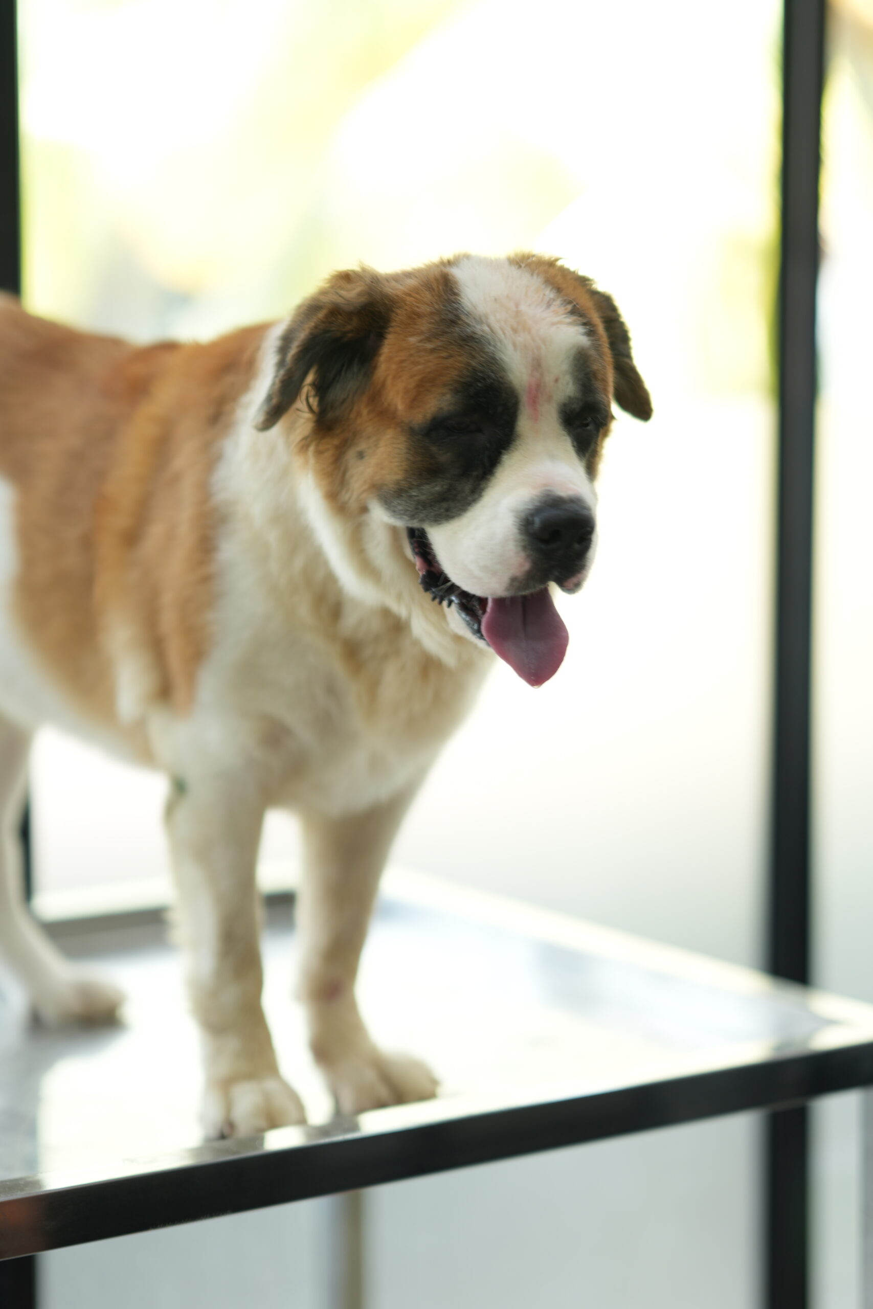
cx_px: 436
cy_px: 654
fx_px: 3091
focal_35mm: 85
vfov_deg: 23.9
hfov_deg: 16.1
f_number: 1.4
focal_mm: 85
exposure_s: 1/160
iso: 160
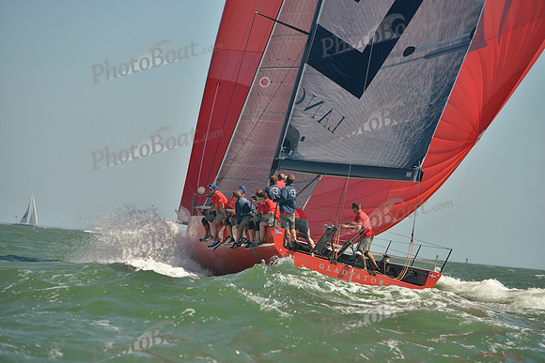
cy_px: 182
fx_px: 2347
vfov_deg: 8.9
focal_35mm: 155
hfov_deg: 13.2
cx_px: 272
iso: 280
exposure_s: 1/1000
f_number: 6.3
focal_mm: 155
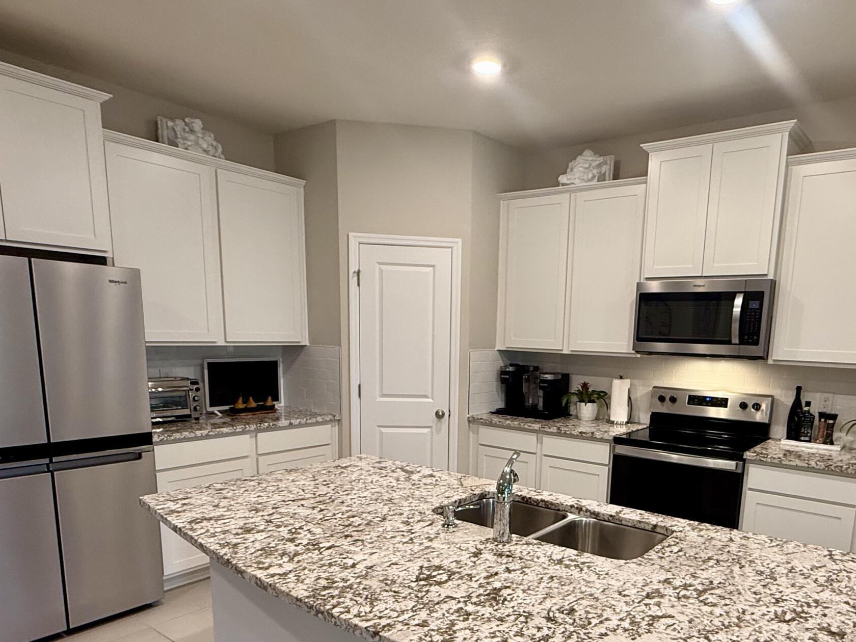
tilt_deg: -10.5
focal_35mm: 25
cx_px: 507
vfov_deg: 53.4
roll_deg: -1.9
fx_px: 618
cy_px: 446
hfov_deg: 68.8
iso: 200
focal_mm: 2.22
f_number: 2.2
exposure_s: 1/60
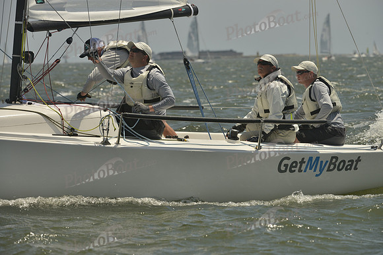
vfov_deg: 5.5
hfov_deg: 8.2
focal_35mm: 250
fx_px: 2660
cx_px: 192
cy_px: 128
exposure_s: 1/1250
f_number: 10
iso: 280
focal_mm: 250
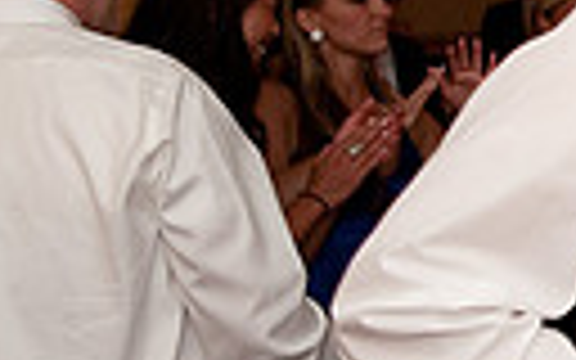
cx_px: 936
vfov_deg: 8.1
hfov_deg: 12.2
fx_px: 2527
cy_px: 108
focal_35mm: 161
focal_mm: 35
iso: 800
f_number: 4.5
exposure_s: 1/60
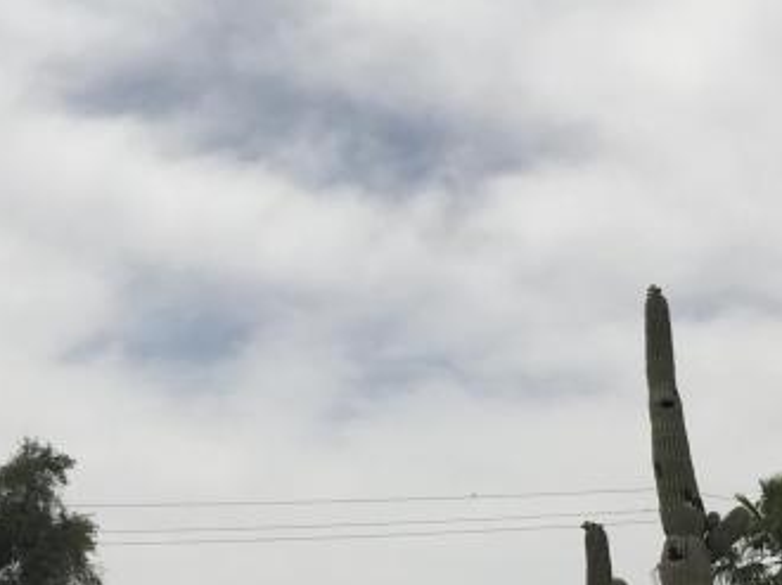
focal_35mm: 87
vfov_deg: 16.9
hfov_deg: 22.4
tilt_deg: +12.8
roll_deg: +0.3
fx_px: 1964
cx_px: 521
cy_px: 322
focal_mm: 3.99
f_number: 1.8
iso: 20
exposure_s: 1/6849
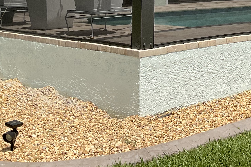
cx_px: 261
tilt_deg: +5.1
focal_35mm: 83
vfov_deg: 15.5
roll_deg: +0.6
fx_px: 579
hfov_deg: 23.3
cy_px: -65
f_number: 1.8
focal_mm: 3
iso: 20
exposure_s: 1/3125
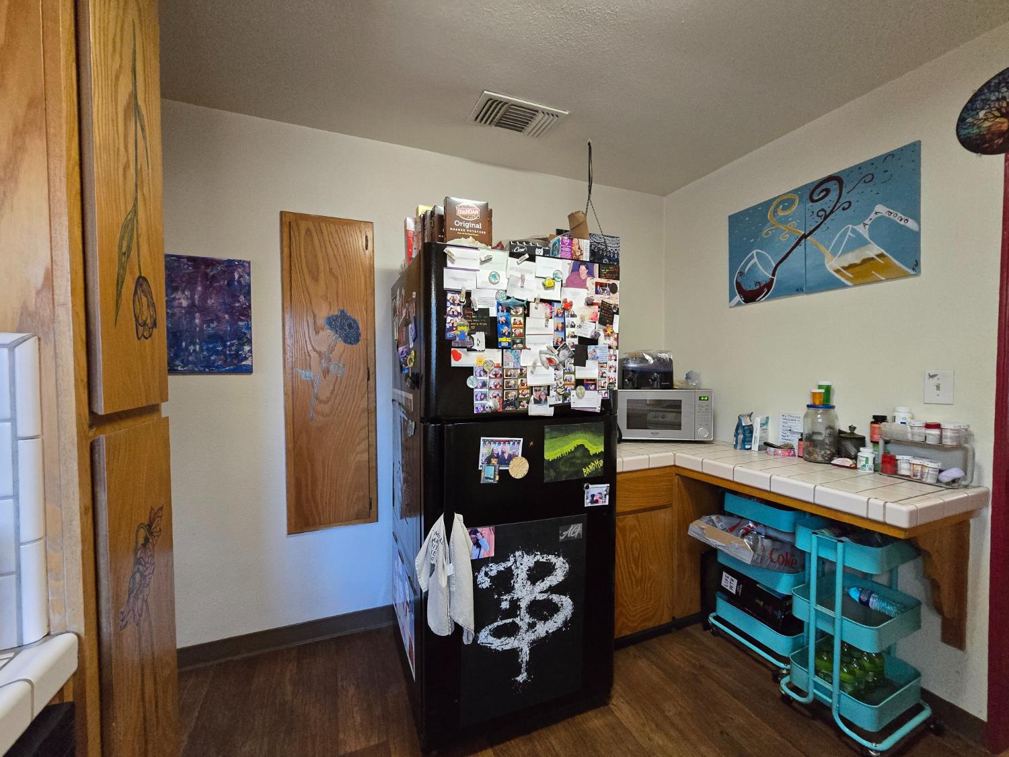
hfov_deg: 106.2
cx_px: 504
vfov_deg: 89.9
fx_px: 379
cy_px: 378
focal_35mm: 13
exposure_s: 1/60
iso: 1000
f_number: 2.2
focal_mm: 2.2
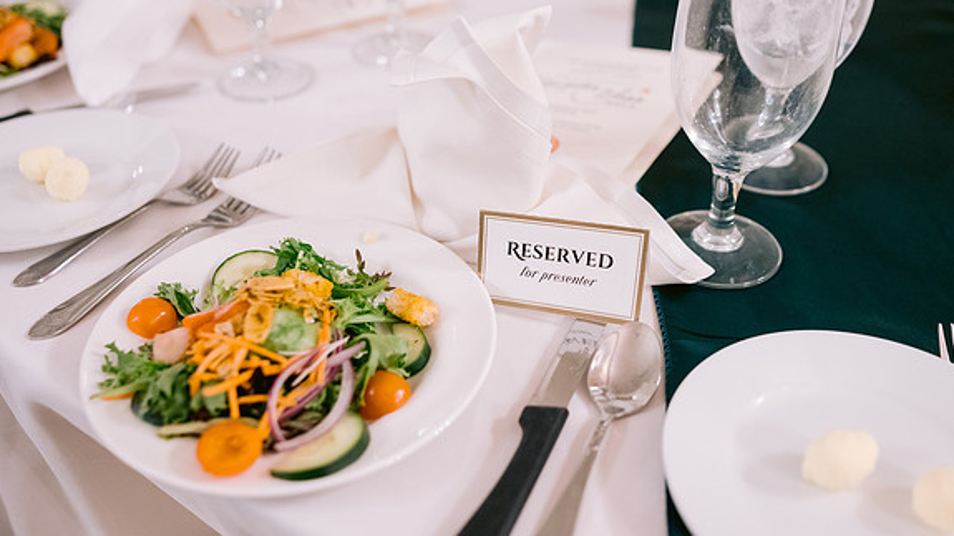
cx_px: 478
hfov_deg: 54.0
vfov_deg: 31.9
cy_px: 246
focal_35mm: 37
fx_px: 936
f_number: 2.8
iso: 1600
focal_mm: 35
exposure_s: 1/125
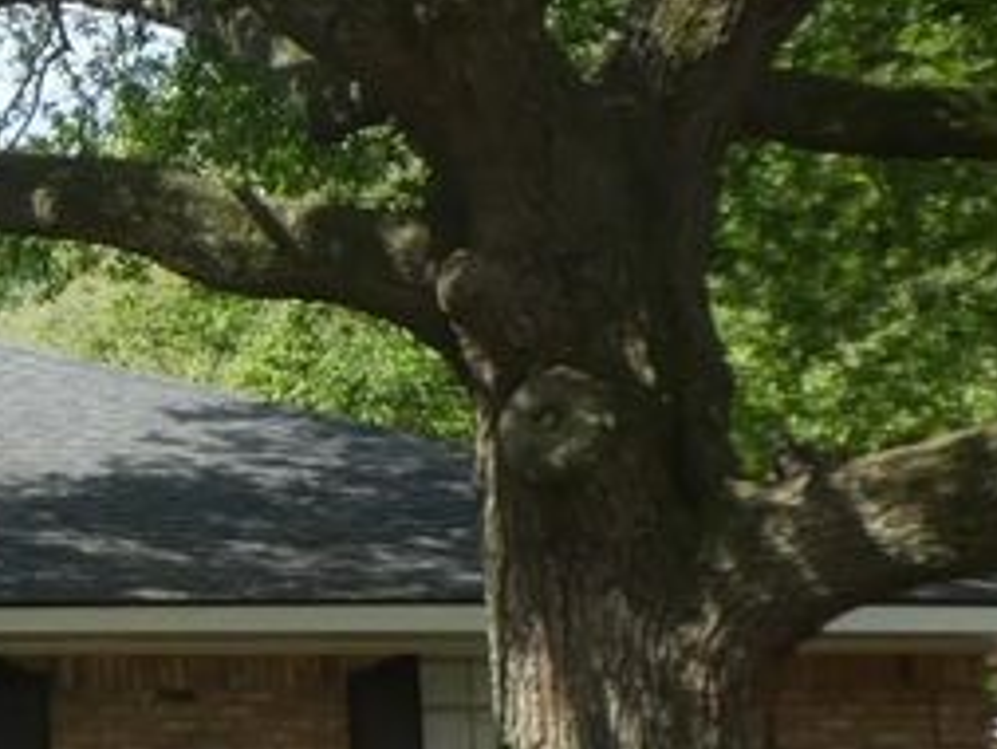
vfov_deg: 15.2
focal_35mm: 97
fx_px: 2795
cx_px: -973
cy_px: 501
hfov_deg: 16.0
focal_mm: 4.3
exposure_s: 1/400
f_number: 3.3
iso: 80
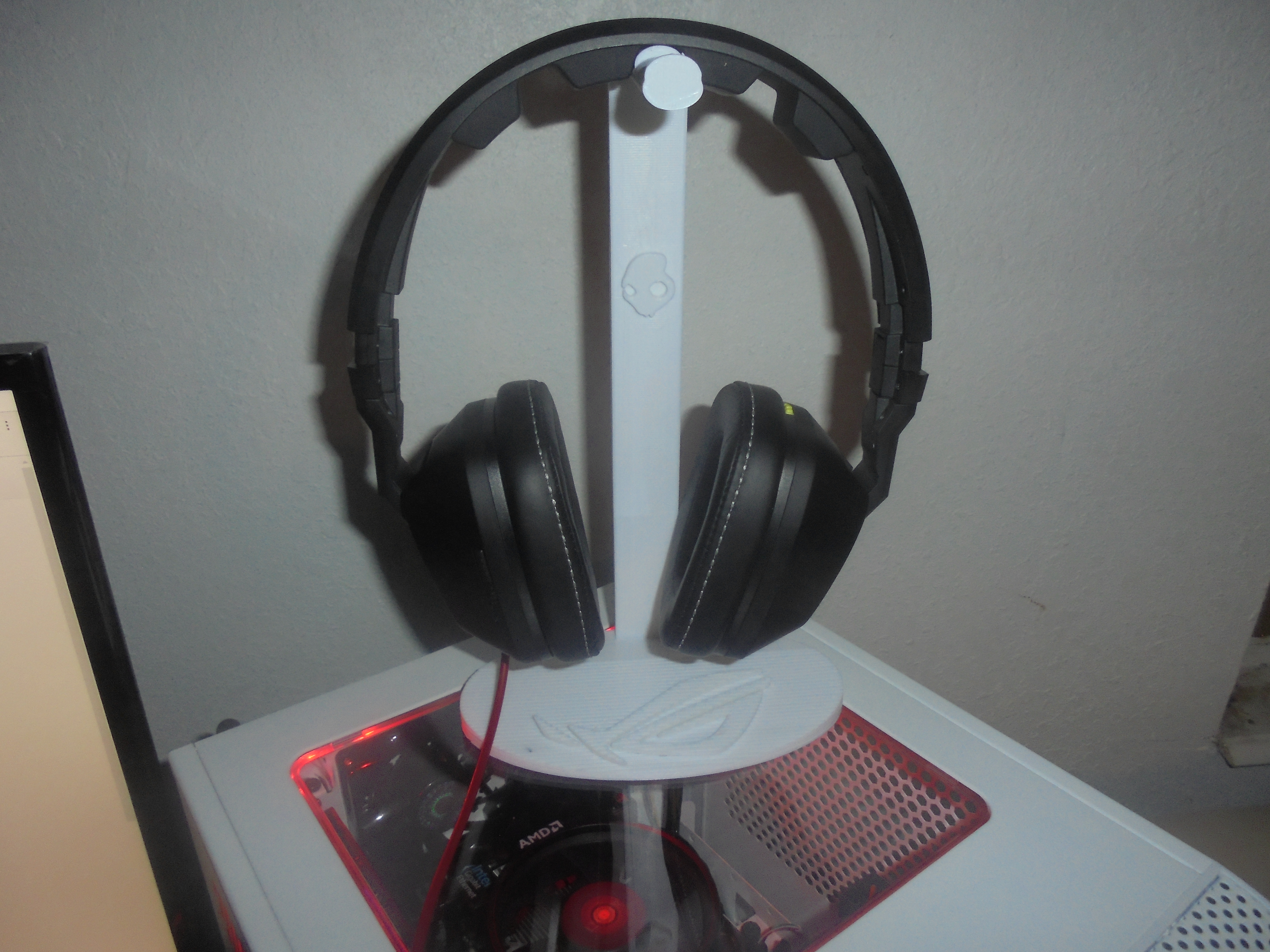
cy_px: 476
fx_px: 954
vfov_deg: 53.1
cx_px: 635
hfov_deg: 67.3
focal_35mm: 26
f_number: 3.5
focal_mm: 4.6
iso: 200
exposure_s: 1/30
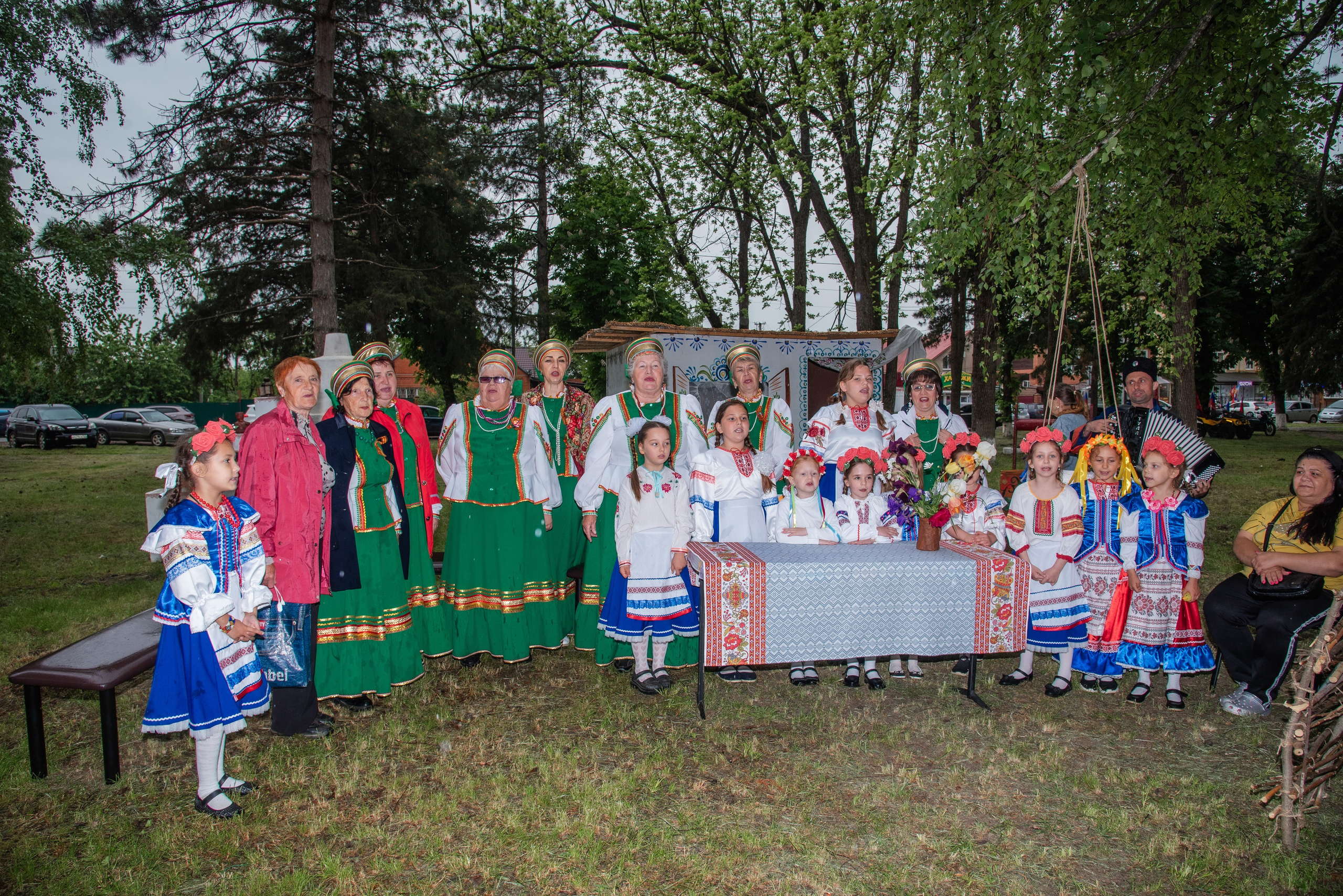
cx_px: 672
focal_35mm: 24
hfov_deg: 73.7
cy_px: 448
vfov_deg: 53.2
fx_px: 896
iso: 500
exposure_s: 1/160
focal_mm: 24
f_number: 8
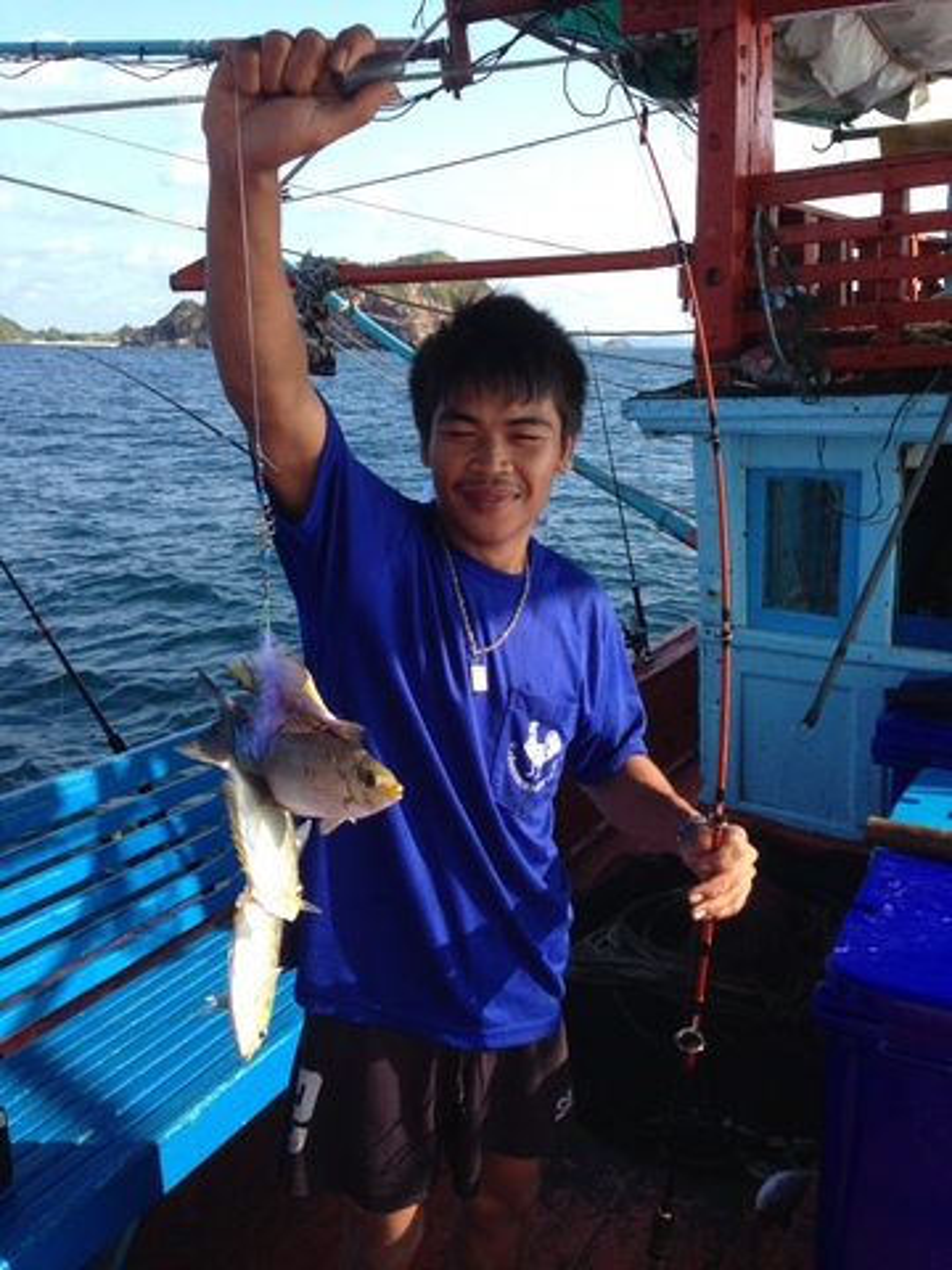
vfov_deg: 55.4
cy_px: 635
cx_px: 476
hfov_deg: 42.9
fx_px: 1210
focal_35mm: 33
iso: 50
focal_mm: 4.12
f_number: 2.4
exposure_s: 1/547
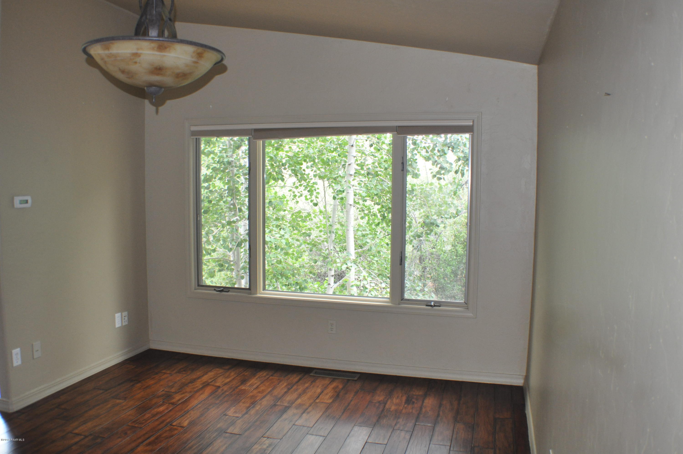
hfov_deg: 49.6
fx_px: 739
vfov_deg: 34.1
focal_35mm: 39
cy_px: 227
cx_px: 342
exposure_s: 1/80
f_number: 4.2
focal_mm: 26
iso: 800
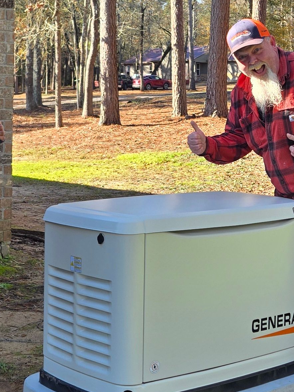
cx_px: 100
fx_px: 883
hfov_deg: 18.9
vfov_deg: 24.9
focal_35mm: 78
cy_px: 147
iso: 25
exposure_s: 1/388
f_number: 1.8
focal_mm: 5.4
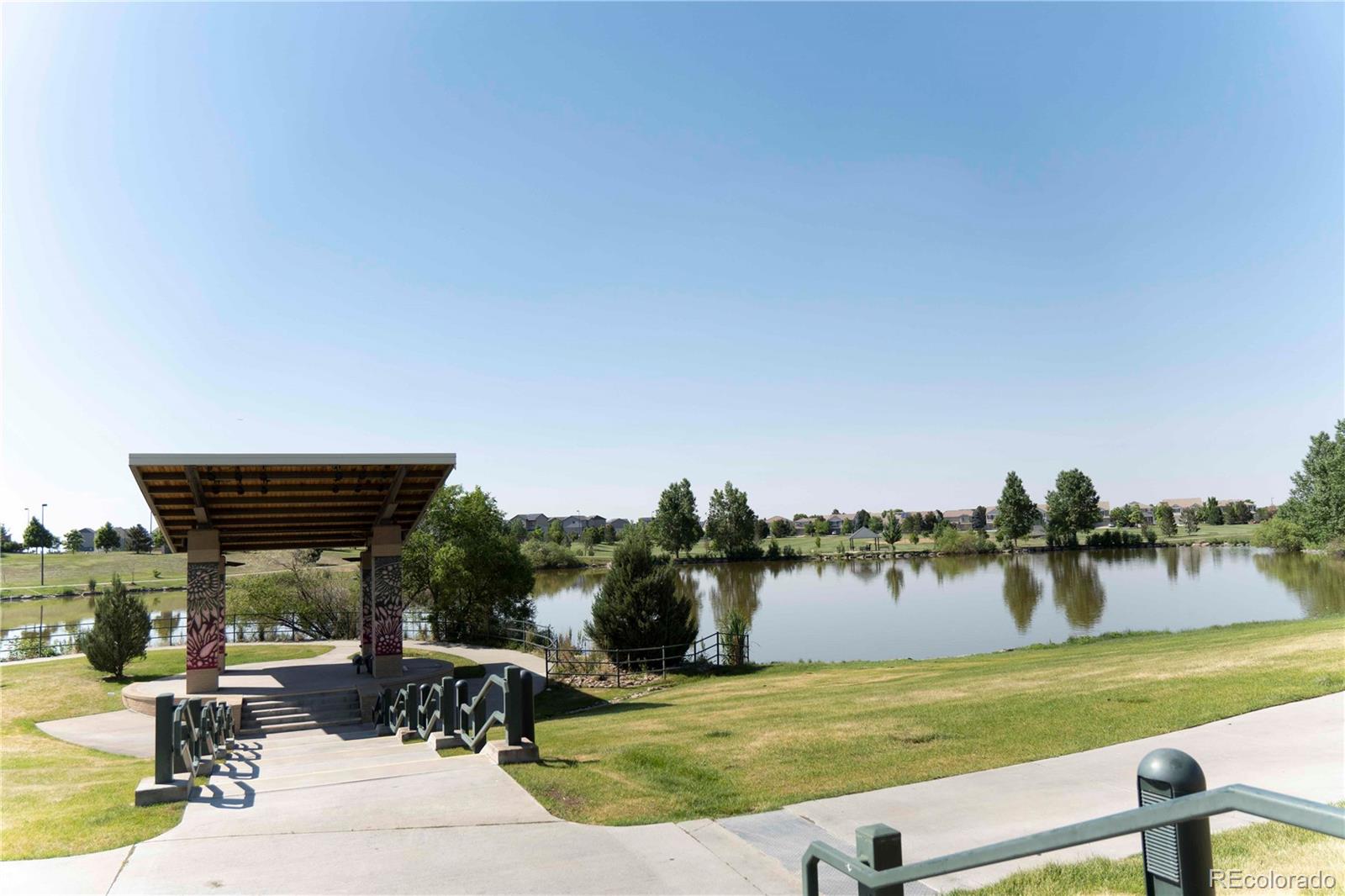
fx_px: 952
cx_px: 672
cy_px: 448
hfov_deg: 70.4
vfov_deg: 50.4
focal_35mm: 26
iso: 125
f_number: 2.8
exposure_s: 1/4000
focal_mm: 17
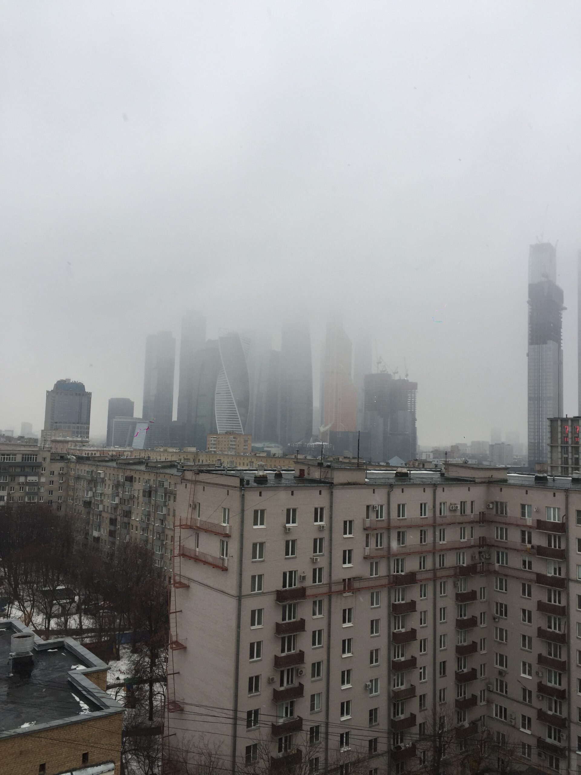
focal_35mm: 29
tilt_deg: +4.3
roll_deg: -3.2
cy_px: 388
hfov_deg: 48.2
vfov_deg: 61.7
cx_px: 290
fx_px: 649
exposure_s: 1/403
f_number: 2.2
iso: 32
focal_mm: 4.15
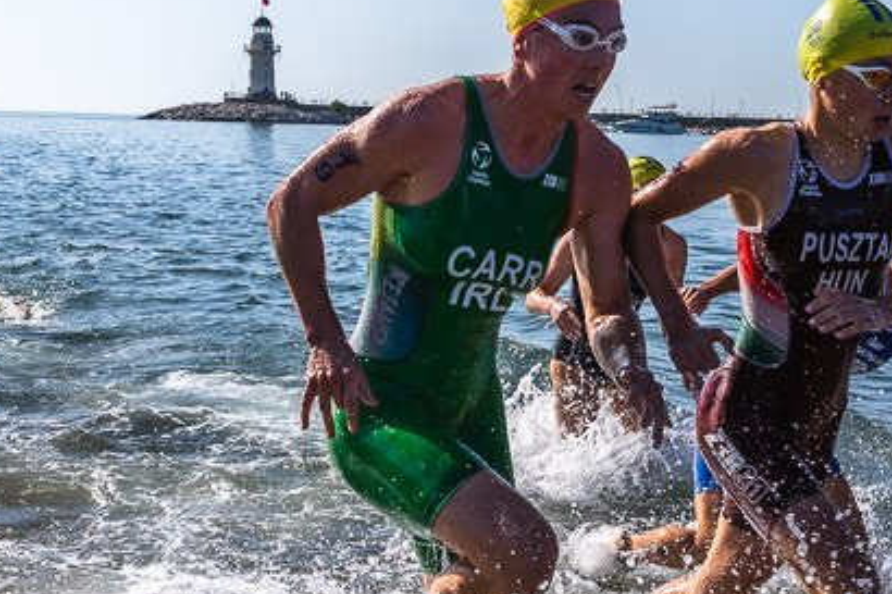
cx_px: 457
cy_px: 301
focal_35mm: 75
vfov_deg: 18.2
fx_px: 1857
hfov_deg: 27.0
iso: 200
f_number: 10
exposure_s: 1/1000
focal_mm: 24
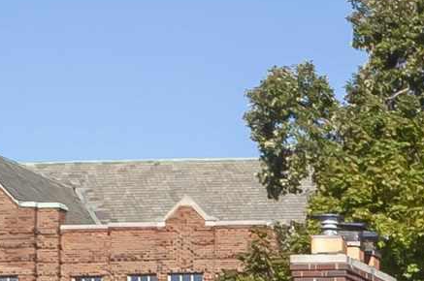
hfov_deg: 9.1
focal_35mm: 211
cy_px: 525
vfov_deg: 6.3
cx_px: 888
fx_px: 2481
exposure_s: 1/320
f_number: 10
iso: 200
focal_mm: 20
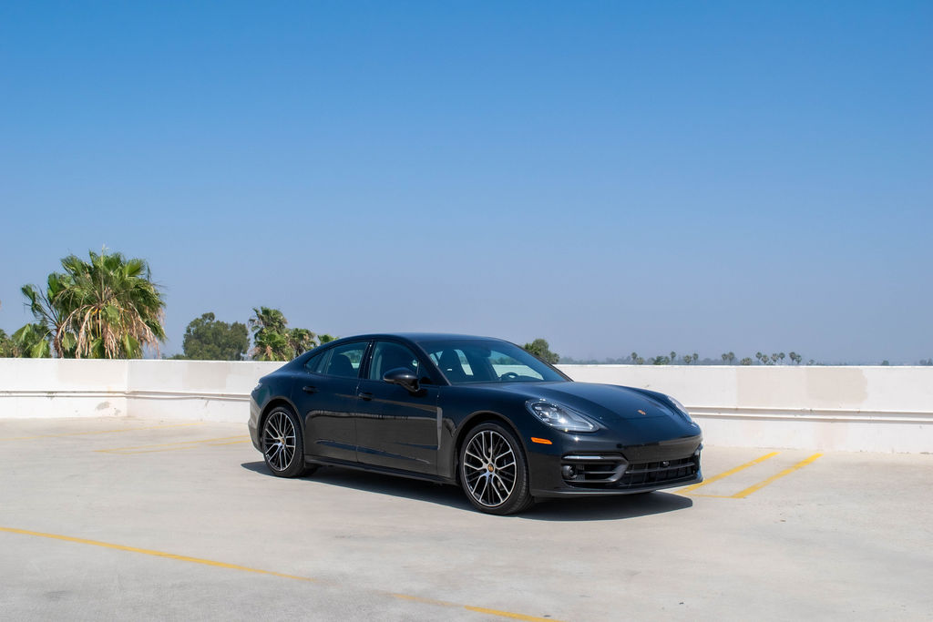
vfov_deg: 34.2
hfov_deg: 49.5
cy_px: 311
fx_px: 1011
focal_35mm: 39
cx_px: 466
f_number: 8
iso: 400
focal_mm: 26
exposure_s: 1/2000
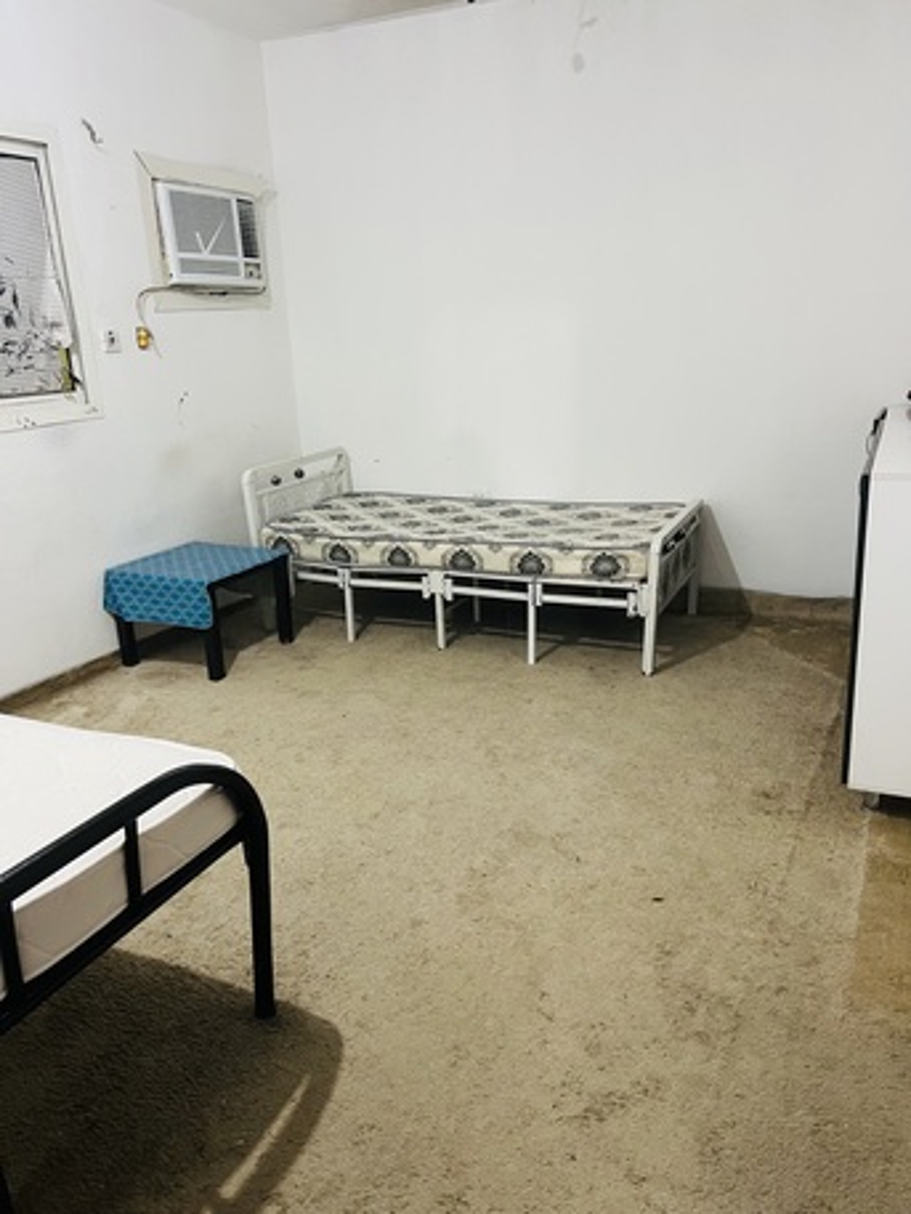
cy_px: 607
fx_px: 912
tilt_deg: -17.1
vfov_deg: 67.3
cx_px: 456
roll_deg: +1.8
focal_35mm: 26
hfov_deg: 53.1
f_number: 1.5
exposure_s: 1/60
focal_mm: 5.7
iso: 500
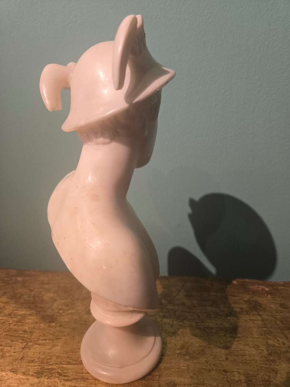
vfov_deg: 73.9
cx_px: 145
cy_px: 194
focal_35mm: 23
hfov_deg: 58.9
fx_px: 257
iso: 125
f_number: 1.8
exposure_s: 1/100
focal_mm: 5.4
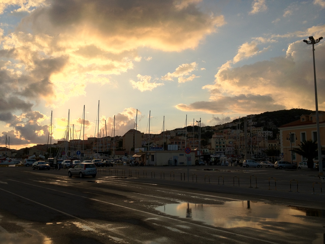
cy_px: 122
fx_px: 329
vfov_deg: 40.7
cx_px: 162
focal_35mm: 35
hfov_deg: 52.6
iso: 64
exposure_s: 1/1082
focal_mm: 4.28
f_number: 2.4
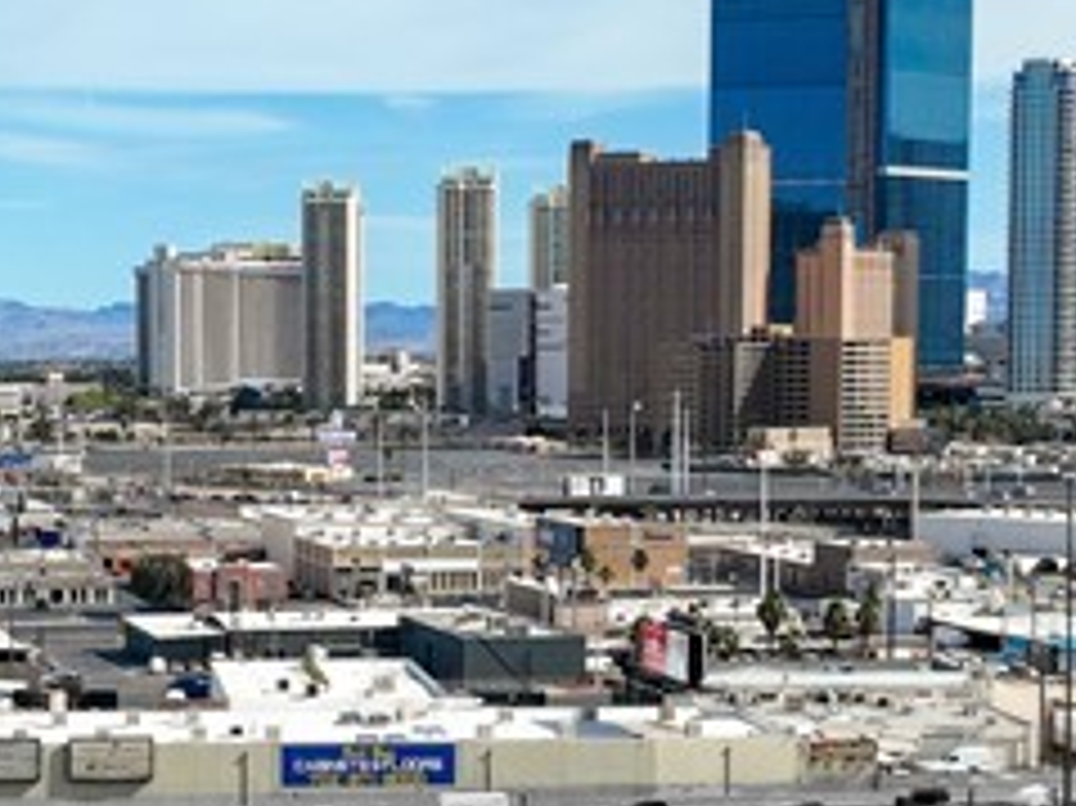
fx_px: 3200
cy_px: 646
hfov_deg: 19.0
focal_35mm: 103
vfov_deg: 14.3
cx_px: 261
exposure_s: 1/2000
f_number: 2.8
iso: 100
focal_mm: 12.29
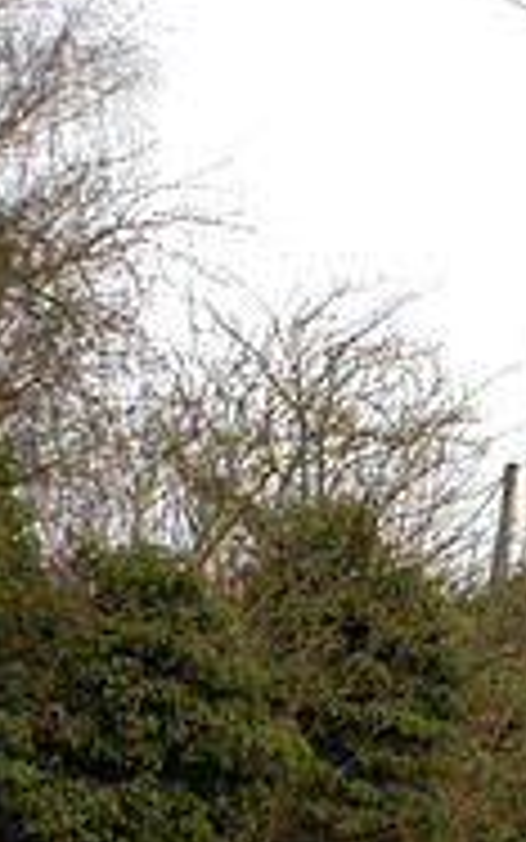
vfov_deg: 9.2
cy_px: 725
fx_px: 5225
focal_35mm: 228
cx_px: 1286
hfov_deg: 5.6
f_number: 4.5
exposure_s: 1/1600
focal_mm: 48
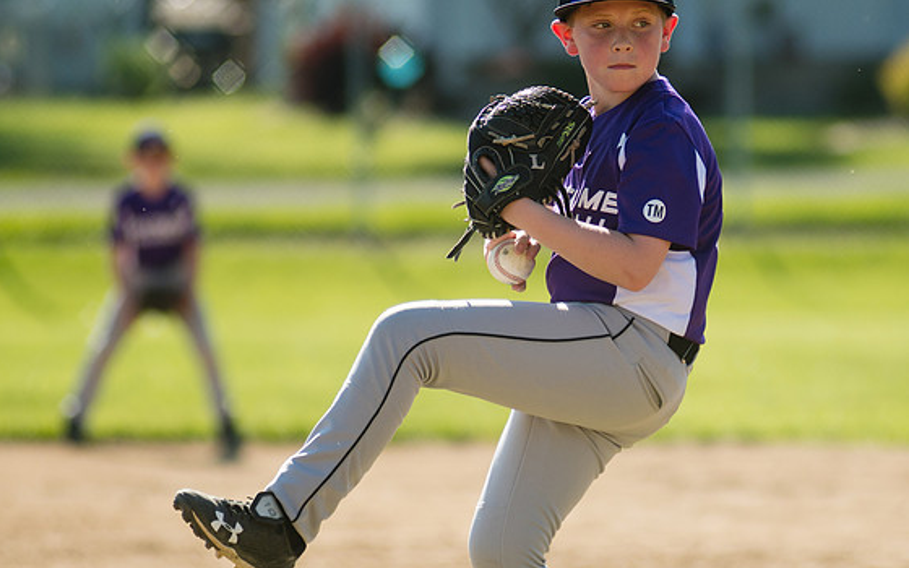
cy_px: 296
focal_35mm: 441
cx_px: 554
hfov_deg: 4.8
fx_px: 10925
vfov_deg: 3.0
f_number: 2.8
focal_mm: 200
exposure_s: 1/1000
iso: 100
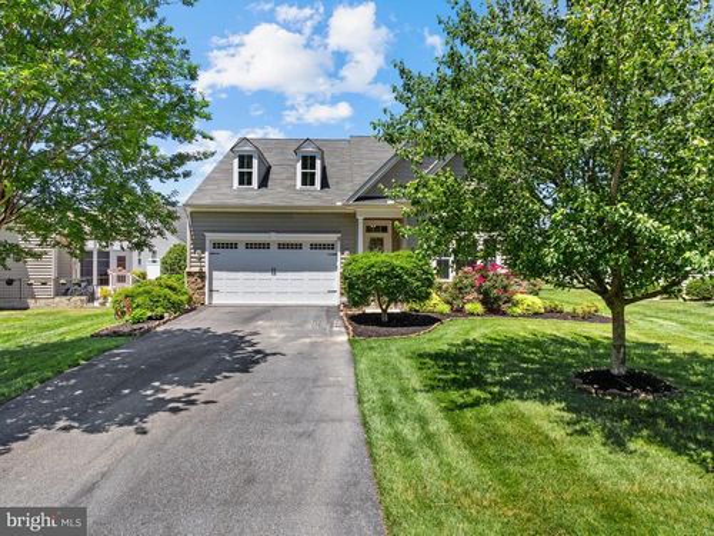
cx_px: 357
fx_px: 495
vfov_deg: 56.8
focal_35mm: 24
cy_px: 268
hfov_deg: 71.6
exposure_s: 1/1000
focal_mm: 12.29
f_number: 2.8
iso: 100
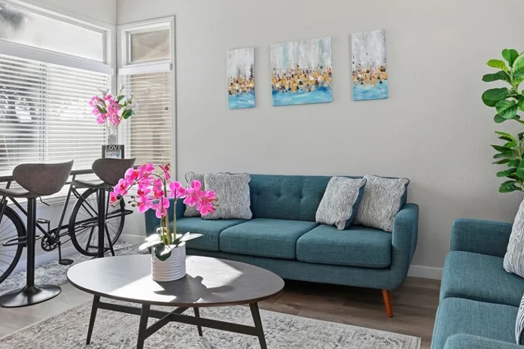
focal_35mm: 25
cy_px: 146
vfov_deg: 51.1
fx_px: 364
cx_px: 290
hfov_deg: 71.3
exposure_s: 1/320
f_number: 9
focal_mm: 17
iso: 500
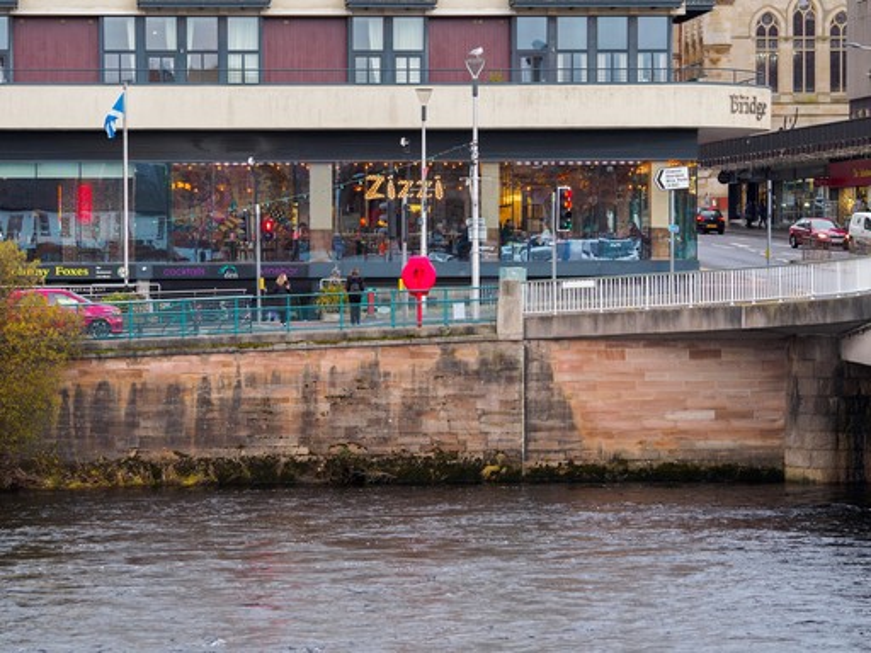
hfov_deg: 16.4
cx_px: 436
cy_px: 326
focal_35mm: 120
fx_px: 3019
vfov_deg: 12.3
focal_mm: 60
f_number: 4
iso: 200
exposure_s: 1/60
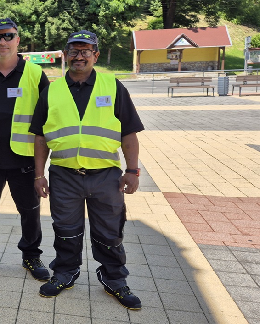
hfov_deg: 27.5
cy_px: 123
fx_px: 462
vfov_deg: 38.5
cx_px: -55
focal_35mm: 48
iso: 25
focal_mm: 5.4
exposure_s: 1/954
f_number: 1.8
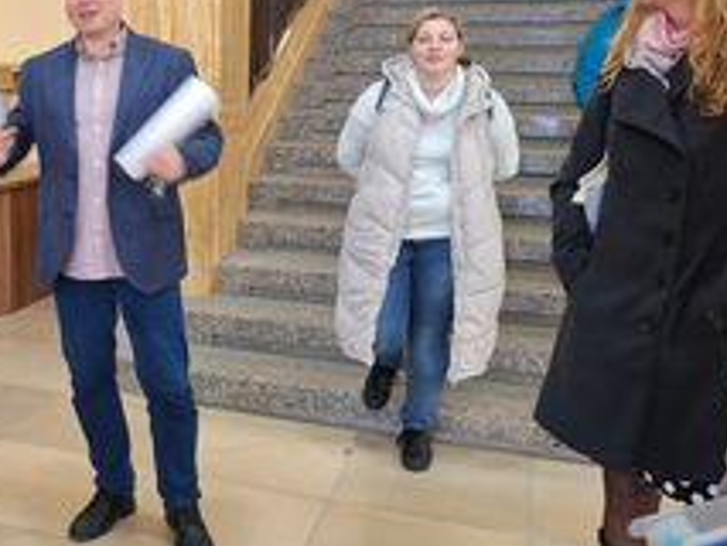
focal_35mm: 47
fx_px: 988
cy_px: 164
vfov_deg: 30.6
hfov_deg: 38.4
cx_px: 113
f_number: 1.8
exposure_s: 1/25
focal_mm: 4.69
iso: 250
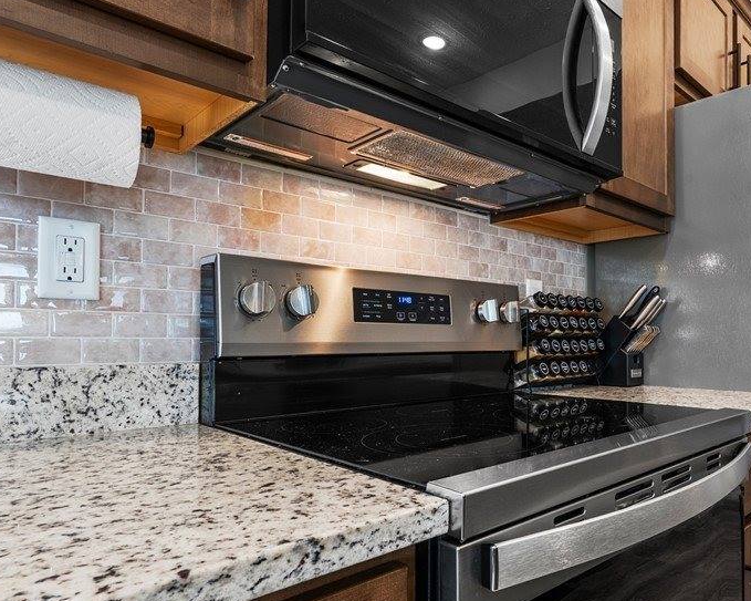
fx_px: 533
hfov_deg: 68.9
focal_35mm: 24
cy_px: 343
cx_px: 479
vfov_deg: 58.5
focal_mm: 16
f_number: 11
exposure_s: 1
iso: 400
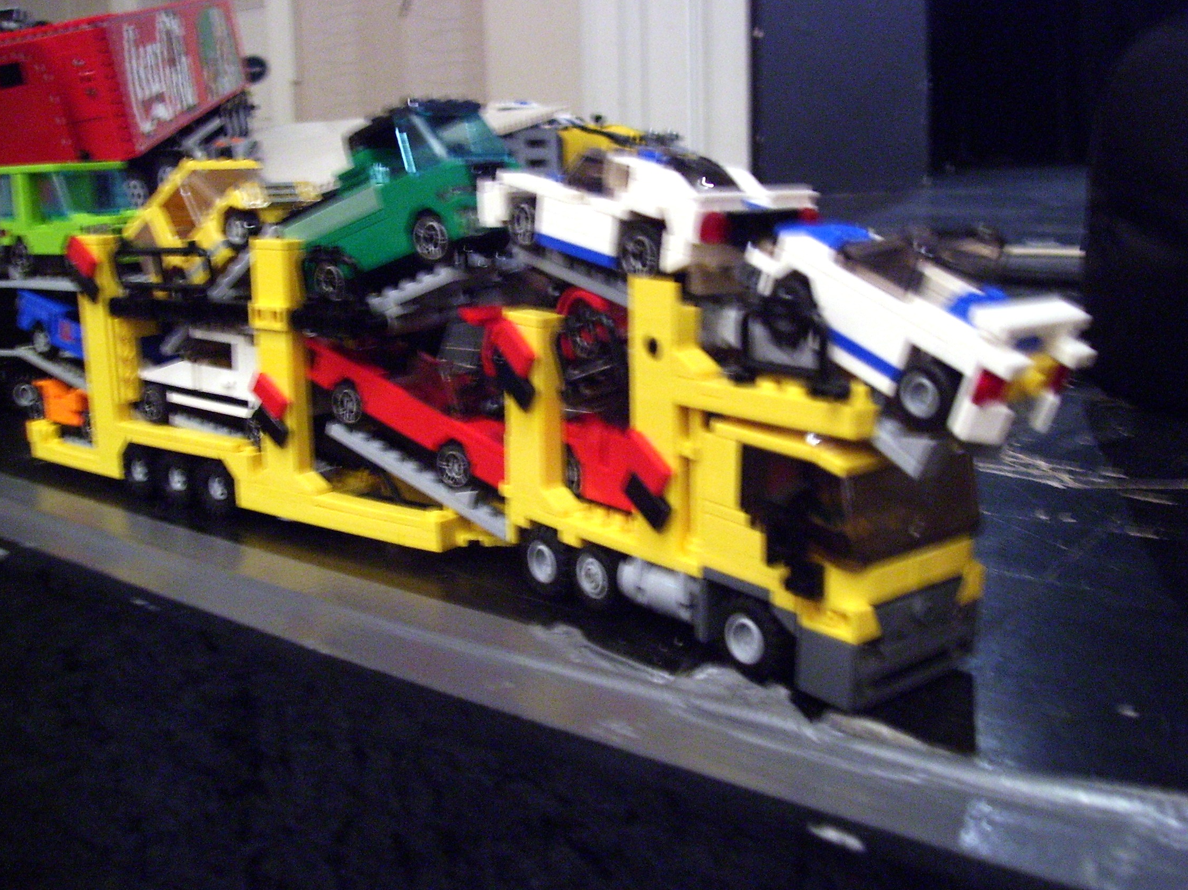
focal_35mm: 37
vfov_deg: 38.7
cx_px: 591
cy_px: 445
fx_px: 1270
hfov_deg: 50.1
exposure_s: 1/8
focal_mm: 6
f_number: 2.7
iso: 160
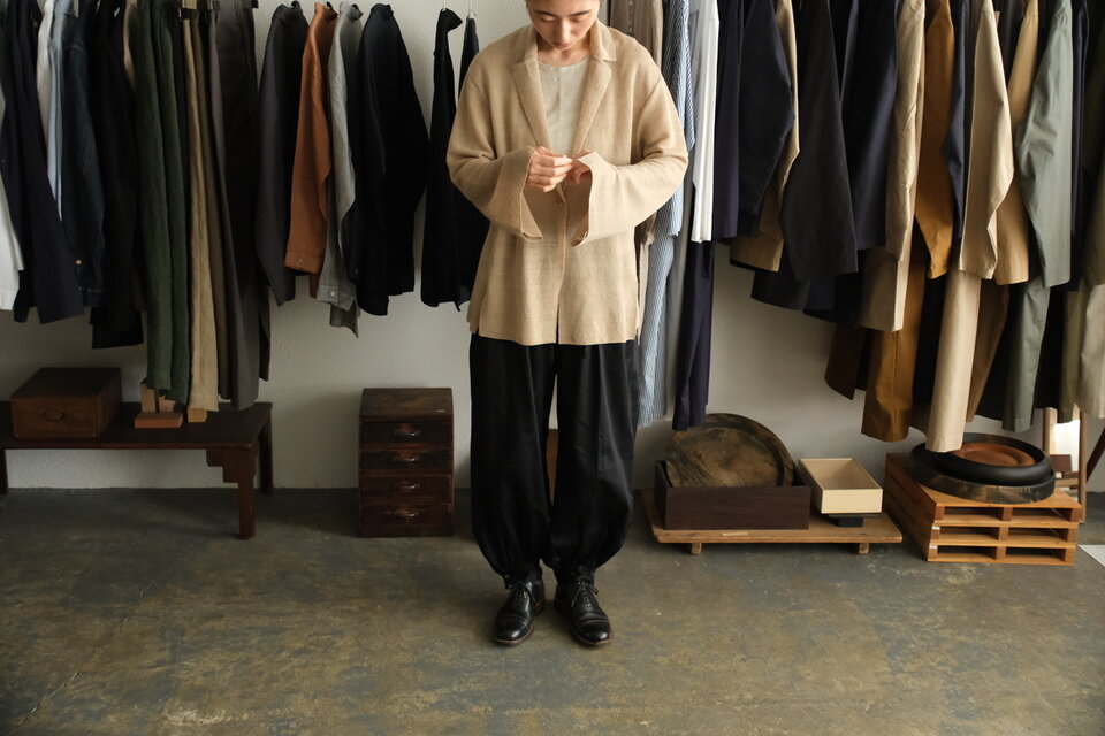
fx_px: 1166
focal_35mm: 38
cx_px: 552
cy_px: 368
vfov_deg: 35.1
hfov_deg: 50.7
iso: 4000
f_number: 4
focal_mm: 25.4
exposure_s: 1/180
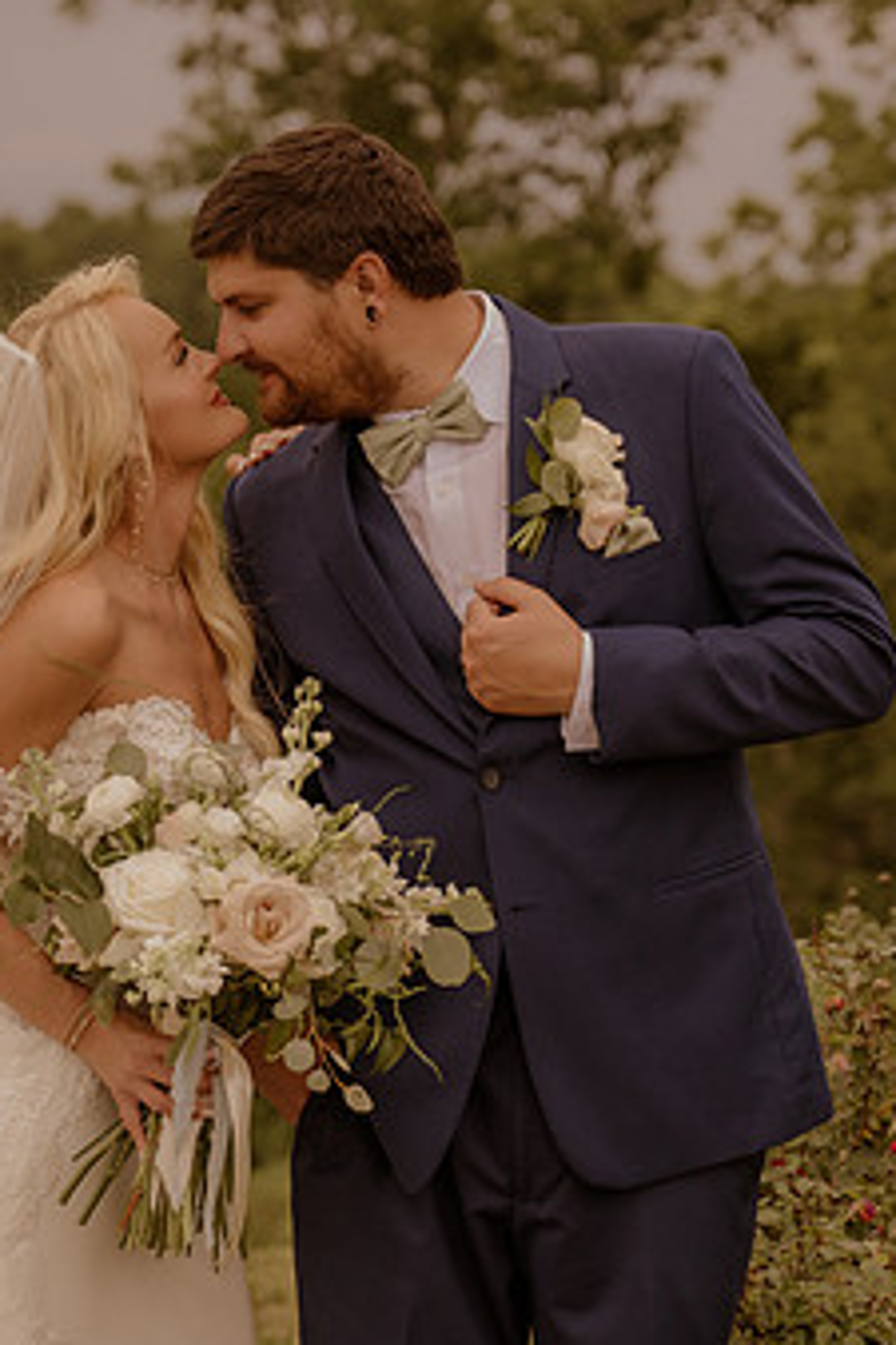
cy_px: 657
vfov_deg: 14.7
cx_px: 327
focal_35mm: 140
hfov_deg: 9.8
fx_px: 5232
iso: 1000
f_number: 3.2
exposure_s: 1/1250
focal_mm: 70
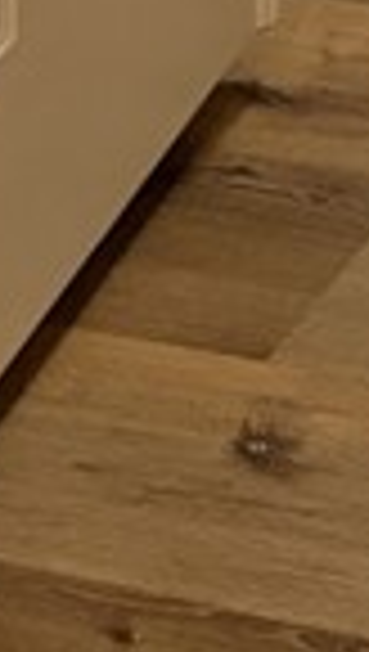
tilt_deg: -4.9
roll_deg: -0.2
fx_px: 3465
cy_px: -1398
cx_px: 1012
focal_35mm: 200
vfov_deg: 8.6
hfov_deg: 5.8
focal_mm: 5.96
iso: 320
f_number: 1.6
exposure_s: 1/60
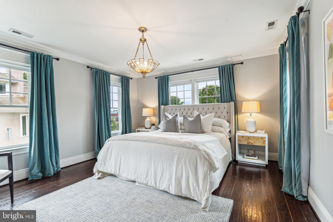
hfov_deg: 100.4
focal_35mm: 15
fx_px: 139
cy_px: 111
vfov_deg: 77.3
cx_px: 166
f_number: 10
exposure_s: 1/8
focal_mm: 10
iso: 200
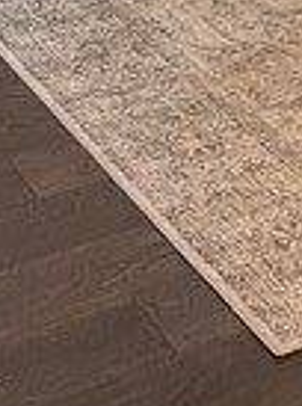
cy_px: -462
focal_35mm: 105
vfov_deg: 14.6
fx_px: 1227
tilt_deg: -6.5
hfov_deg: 13.9
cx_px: 21
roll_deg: -3.7
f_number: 2.2
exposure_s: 1/120
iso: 200
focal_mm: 2.22
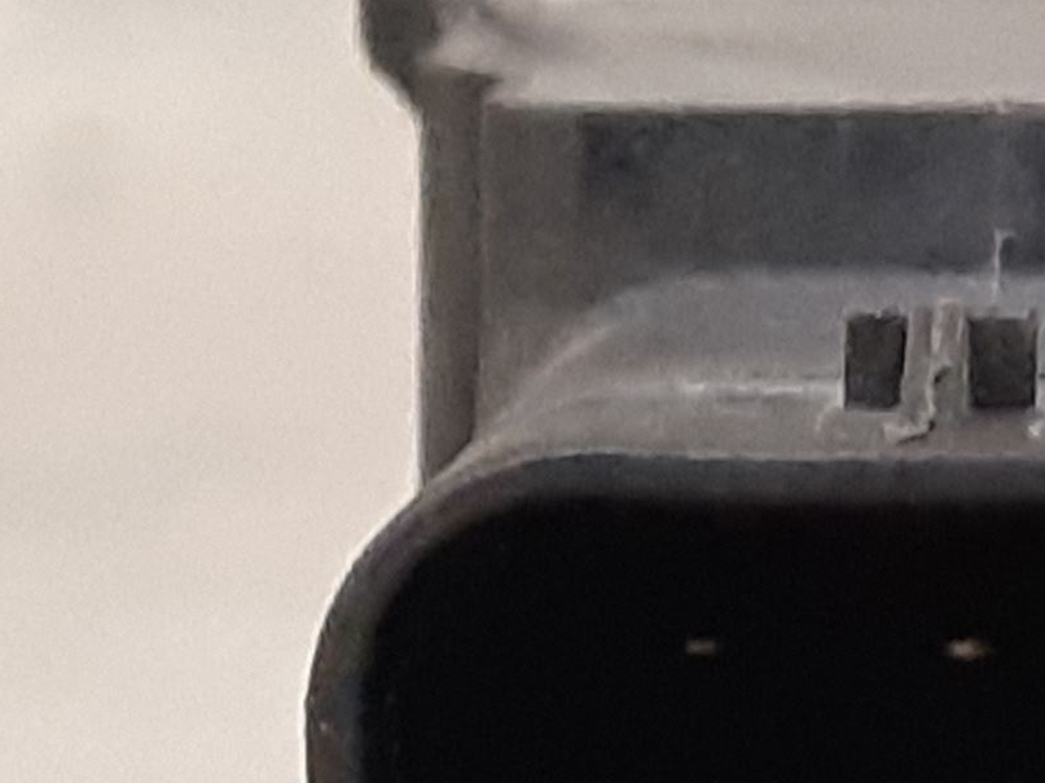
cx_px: 627
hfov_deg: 29.3
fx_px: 1992
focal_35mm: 66
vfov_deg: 21.5
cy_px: 770
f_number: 1.7
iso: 250
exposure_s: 1/33
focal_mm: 3.93
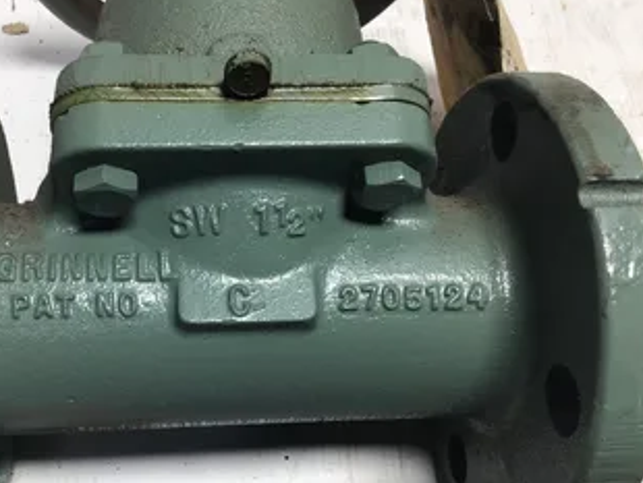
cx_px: 245
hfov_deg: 46.4
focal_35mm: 40
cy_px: 265
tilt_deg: -61.7
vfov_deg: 36.0
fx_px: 744
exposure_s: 1/120
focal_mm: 3.3
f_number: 2.4
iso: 40
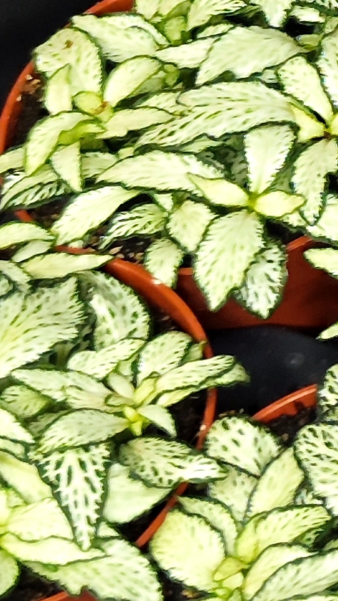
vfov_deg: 20.8
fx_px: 1593
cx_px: 775
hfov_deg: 10.6
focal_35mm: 100
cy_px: 31
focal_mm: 7.01
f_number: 1.69
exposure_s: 1/56.2
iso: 1073
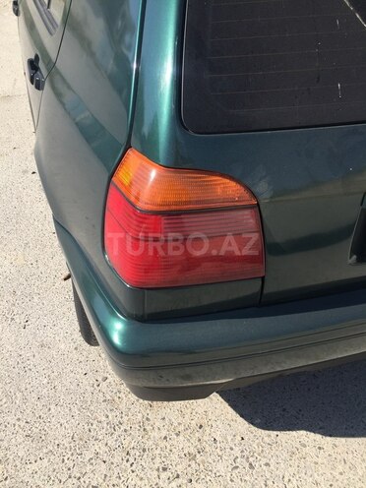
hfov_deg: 48.2
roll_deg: -2.3
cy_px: 244
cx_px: 183
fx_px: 409
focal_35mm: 29
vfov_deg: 61.7
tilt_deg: -41.8
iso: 32
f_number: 2.2
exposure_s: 1/1364
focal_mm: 4.15
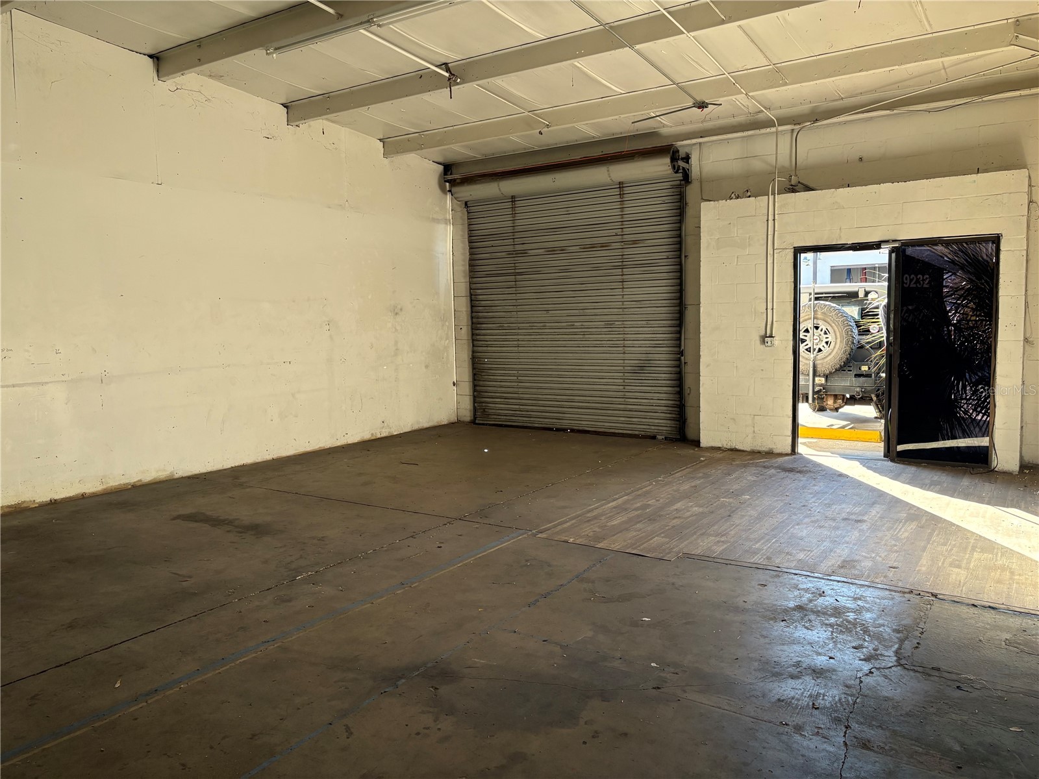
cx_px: 520
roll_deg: +1.5
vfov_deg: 53.1
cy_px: 390
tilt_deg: -4.7
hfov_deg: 67.3
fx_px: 780
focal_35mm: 26
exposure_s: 1/163
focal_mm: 5.96
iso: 125
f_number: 1.6
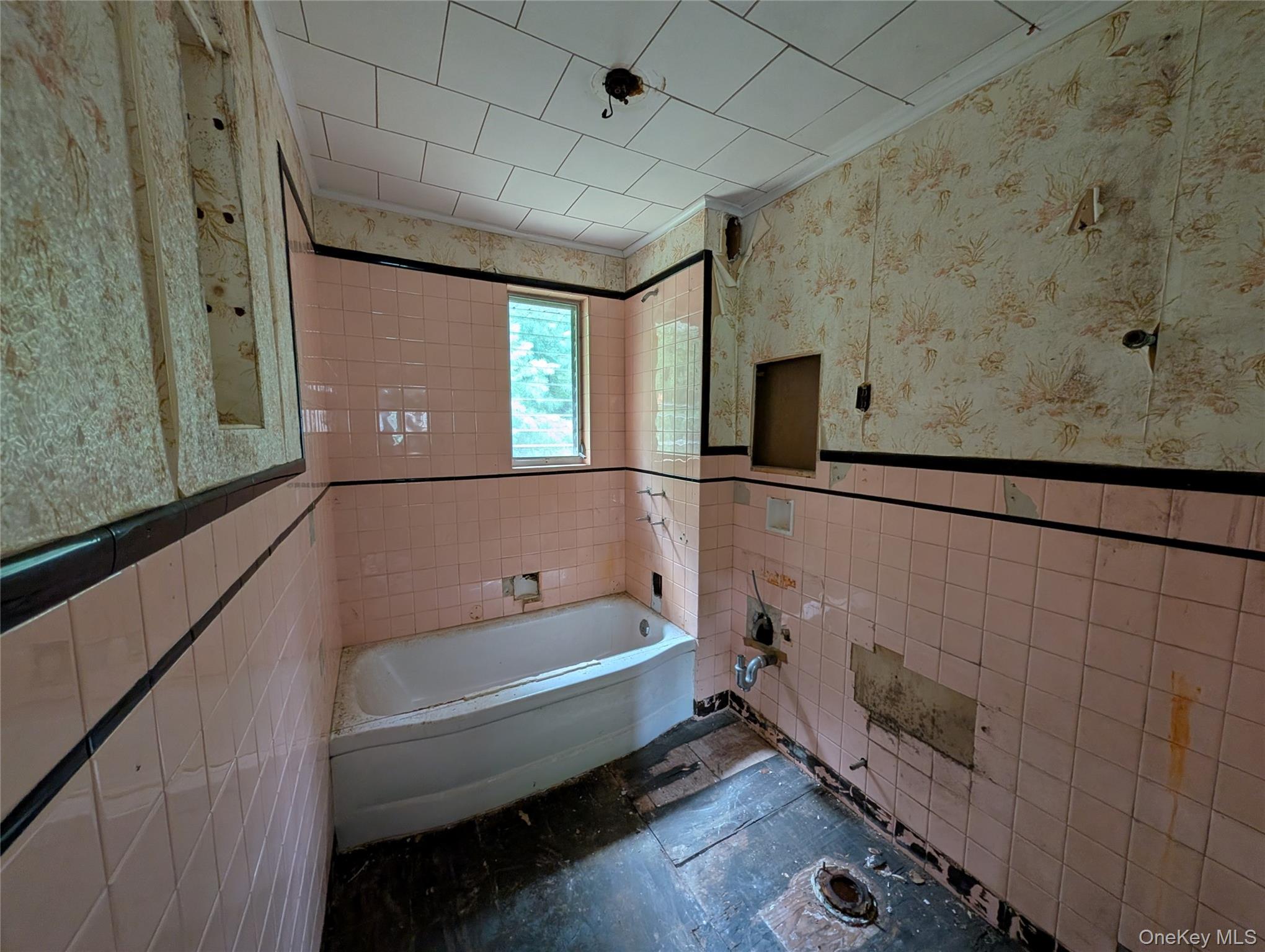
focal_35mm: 12
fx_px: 439
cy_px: 476
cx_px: 632
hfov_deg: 110.5
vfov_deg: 94.6
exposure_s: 1/29.9
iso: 59
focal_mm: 2.02
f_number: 1.7
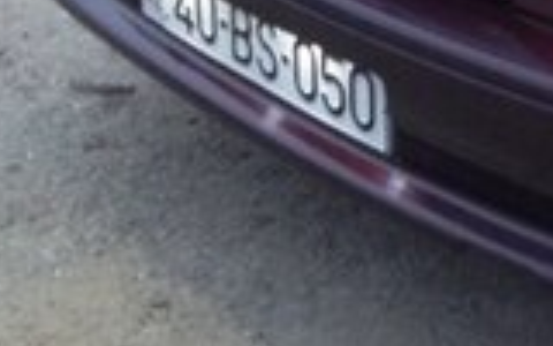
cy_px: -223
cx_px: 975
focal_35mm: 153
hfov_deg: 12.6
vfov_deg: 8.3
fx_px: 2306
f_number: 2.4
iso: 64
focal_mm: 4.28
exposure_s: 1/20
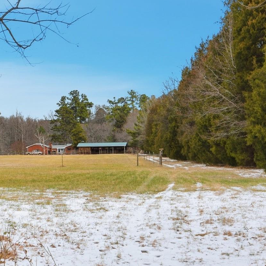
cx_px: 126
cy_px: 153
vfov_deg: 26.1
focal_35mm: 66
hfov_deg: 26.1
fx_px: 574
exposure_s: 1/800
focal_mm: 32
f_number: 11
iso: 50
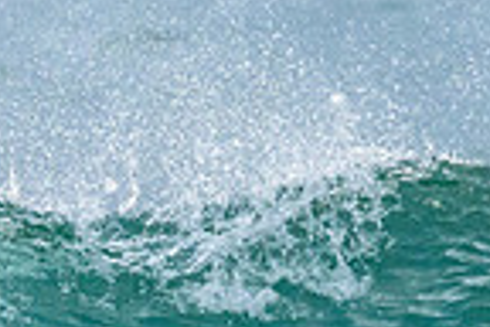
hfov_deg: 0.7
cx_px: -23
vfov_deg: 0.4
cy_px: 386
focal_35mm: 3118
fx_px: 42436
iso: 3600
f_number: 11
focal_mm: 640
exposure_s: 1/2000
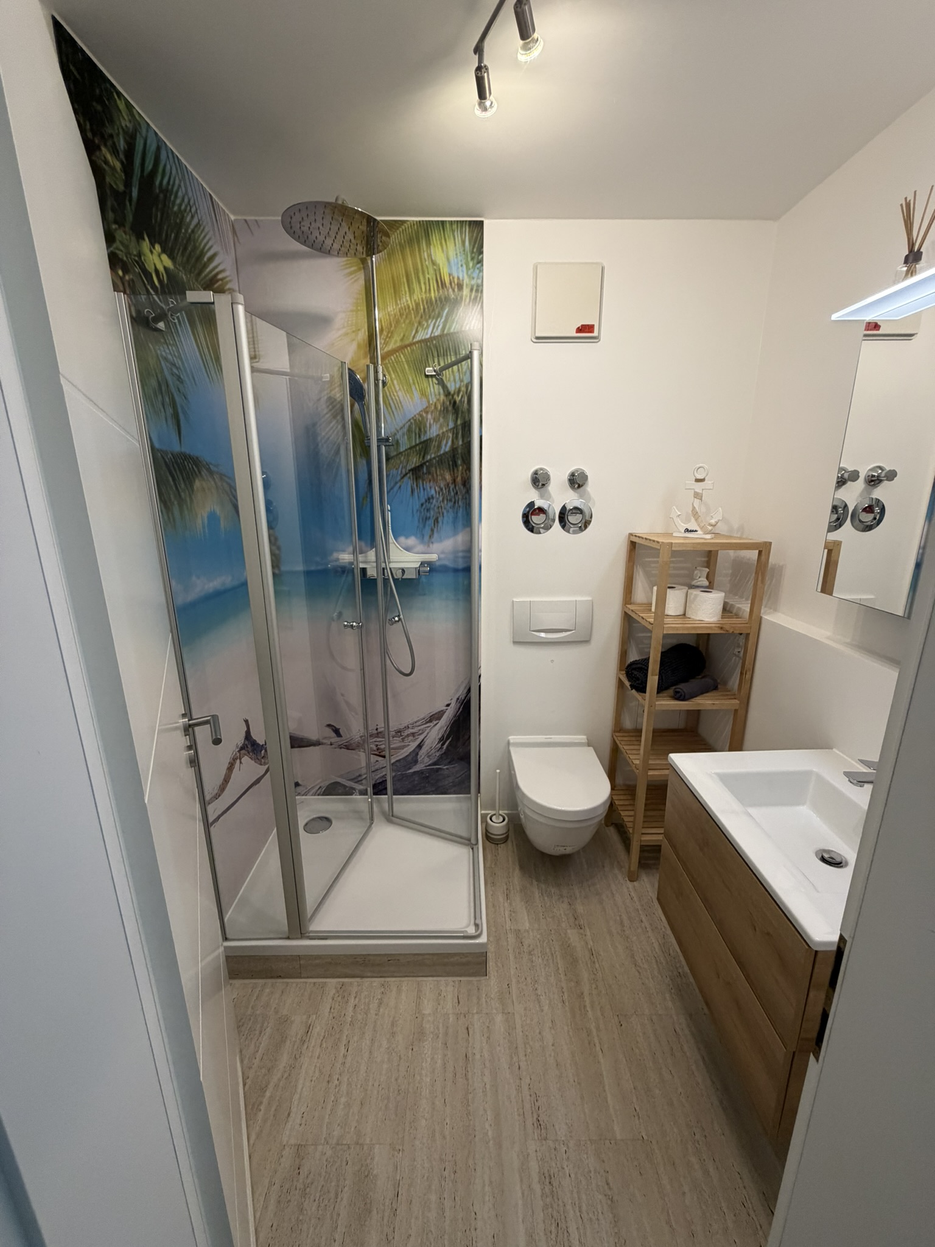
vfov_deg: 102.1
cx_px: 468
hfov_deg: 85.7
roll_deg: -0.5
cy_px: 624
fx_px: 504
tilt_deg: -14.9
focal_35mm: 14
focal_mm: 2.22
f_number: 2.2
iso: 250
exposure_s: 1/100
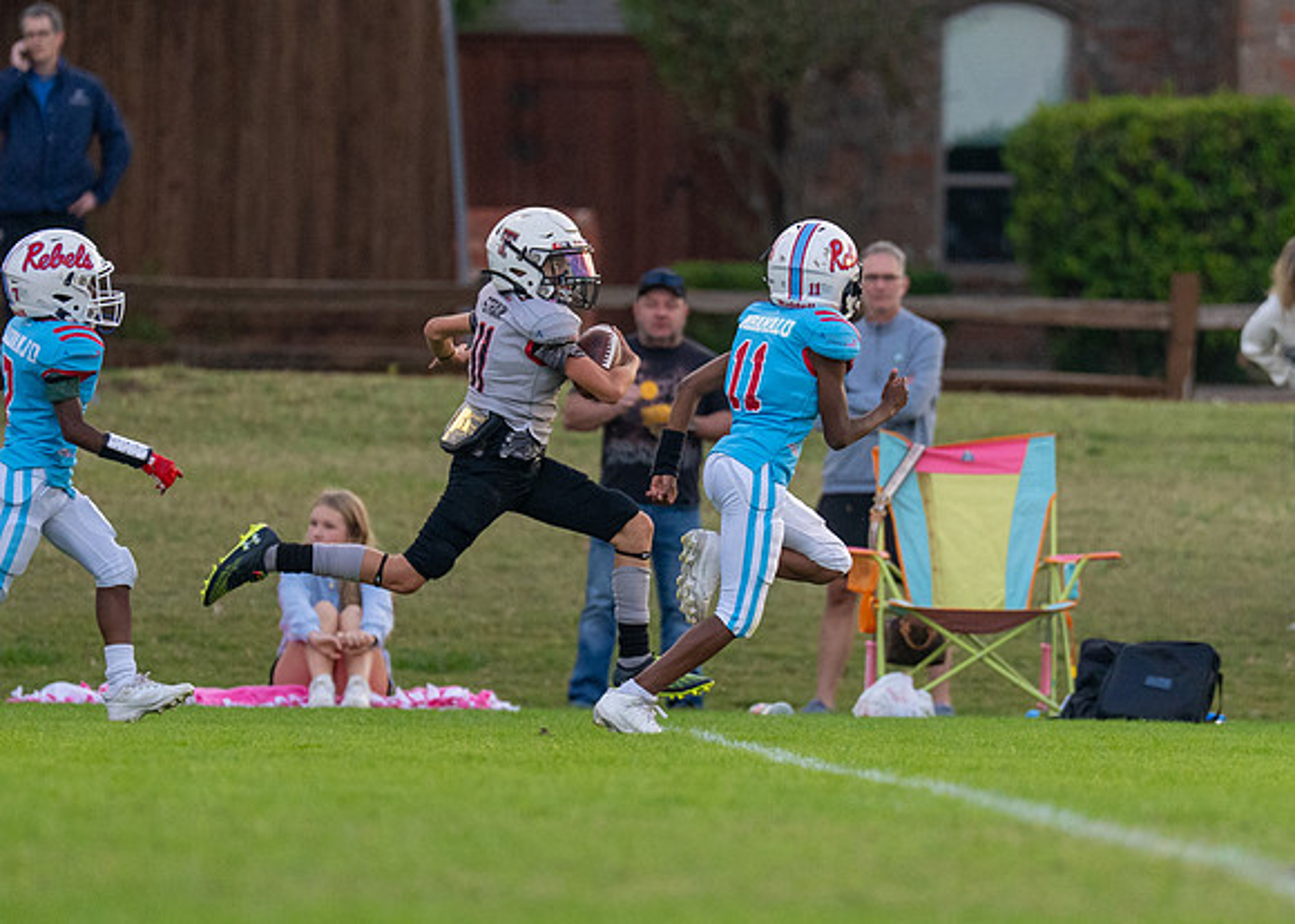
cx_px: 651
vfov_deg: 3.0
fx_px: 17519
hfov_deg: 4.2
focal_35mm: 476
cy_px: 472
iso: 1000
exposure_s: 1/1600
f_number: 2.8
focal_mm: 200
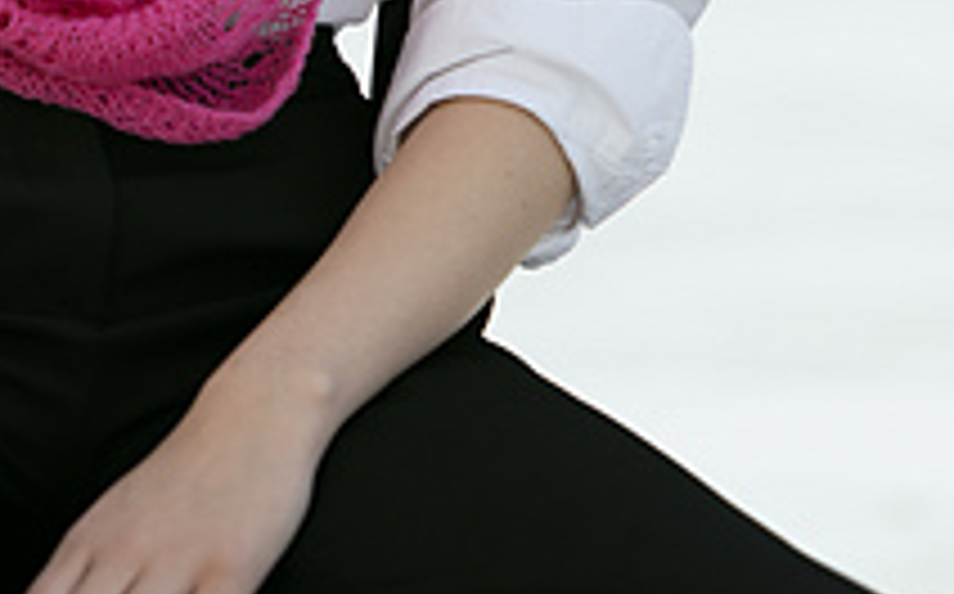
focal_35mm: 431
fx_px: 11194
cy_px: -171
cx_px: 128
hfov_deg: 4.9
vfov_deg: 3.0
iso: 100
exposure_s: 1/400
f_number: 2.8
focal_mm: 140
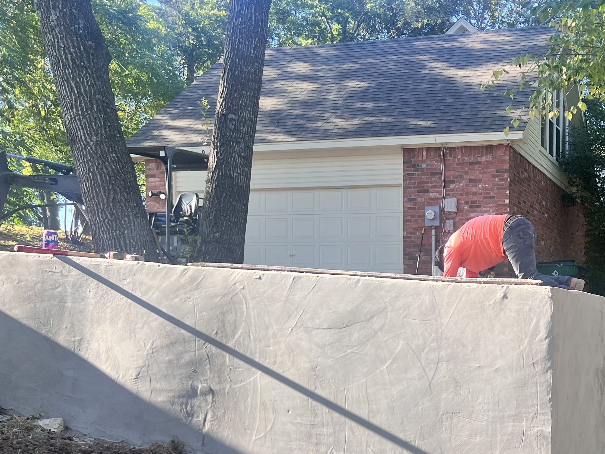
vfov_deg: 30.1
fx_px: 822
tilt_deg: -2.0
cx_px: 511
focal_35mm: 47
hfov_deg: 38.4
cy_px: 372
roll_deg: -0.8
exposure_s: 1/448
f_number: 1.5
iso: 50
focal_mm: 5.7
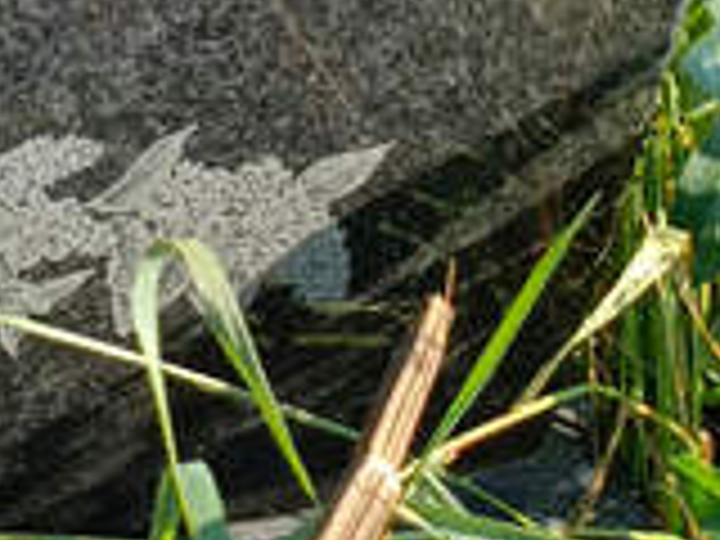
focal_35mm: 125
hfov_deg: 15.8
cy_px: -94
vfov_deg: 11.6
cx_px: 342
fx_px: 2600
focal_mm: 4.76
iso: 109
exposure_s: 1/403
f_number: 1.69
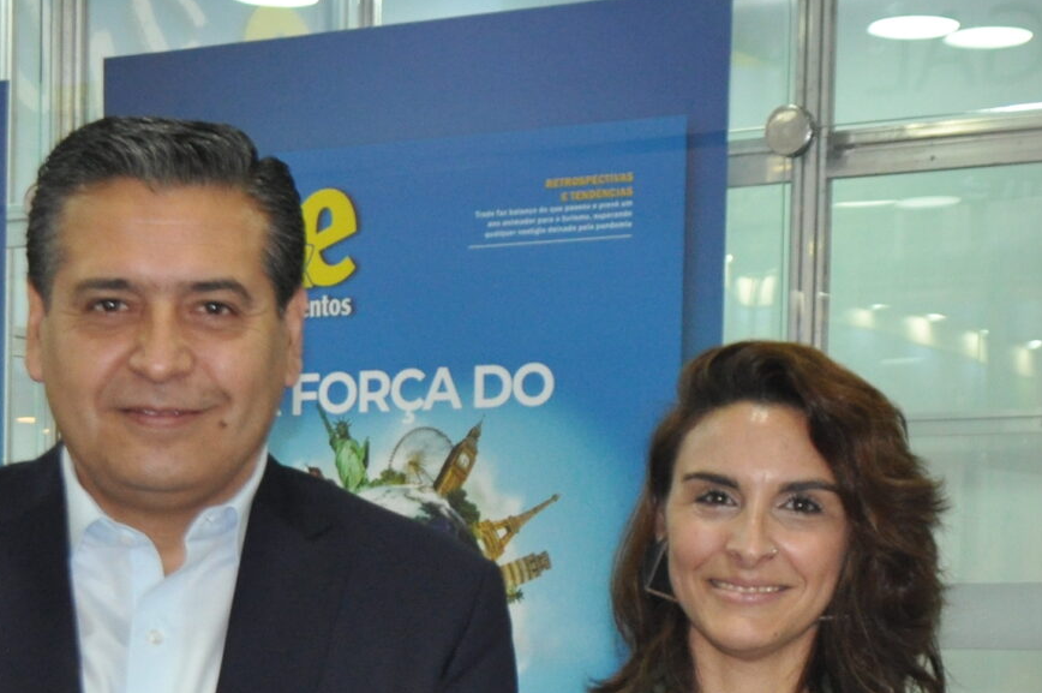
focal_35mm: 115
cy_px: 938
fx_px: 3325
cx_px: 472
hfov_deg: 17.8
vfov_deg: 11.5
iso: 800
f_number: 4
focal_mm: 26
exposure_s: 1/60
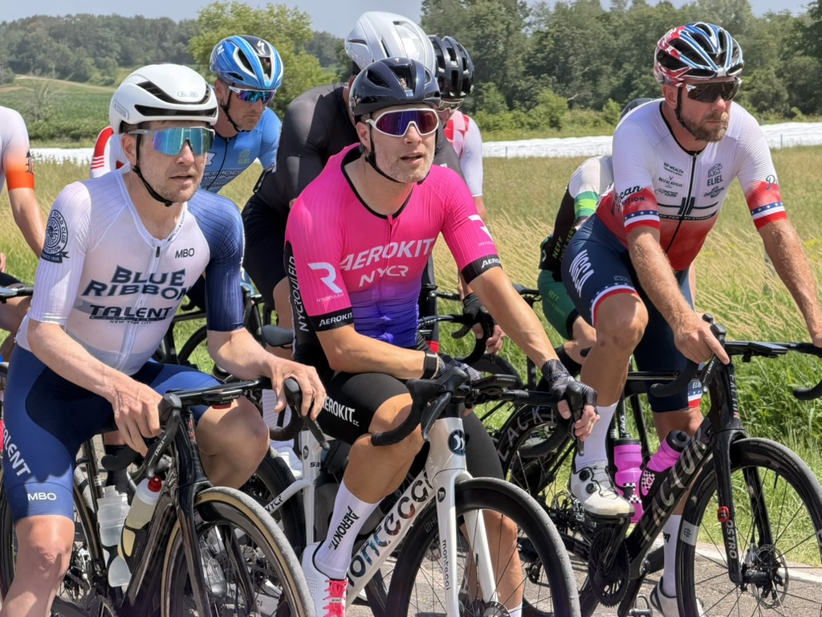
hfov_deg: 19.6
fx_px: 2375
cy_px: 308
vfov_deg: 14.8
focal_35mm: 100
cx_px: 411
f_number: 2.8
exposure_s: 1/531
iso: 50
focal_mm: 16.89
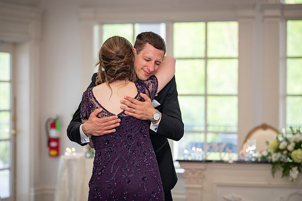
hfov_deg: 16.8
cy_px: 100
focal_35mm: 122
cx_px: 151
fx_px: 1023
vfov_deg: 11.2
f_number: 3.5
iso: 1000
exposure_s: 1/100
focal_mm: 122
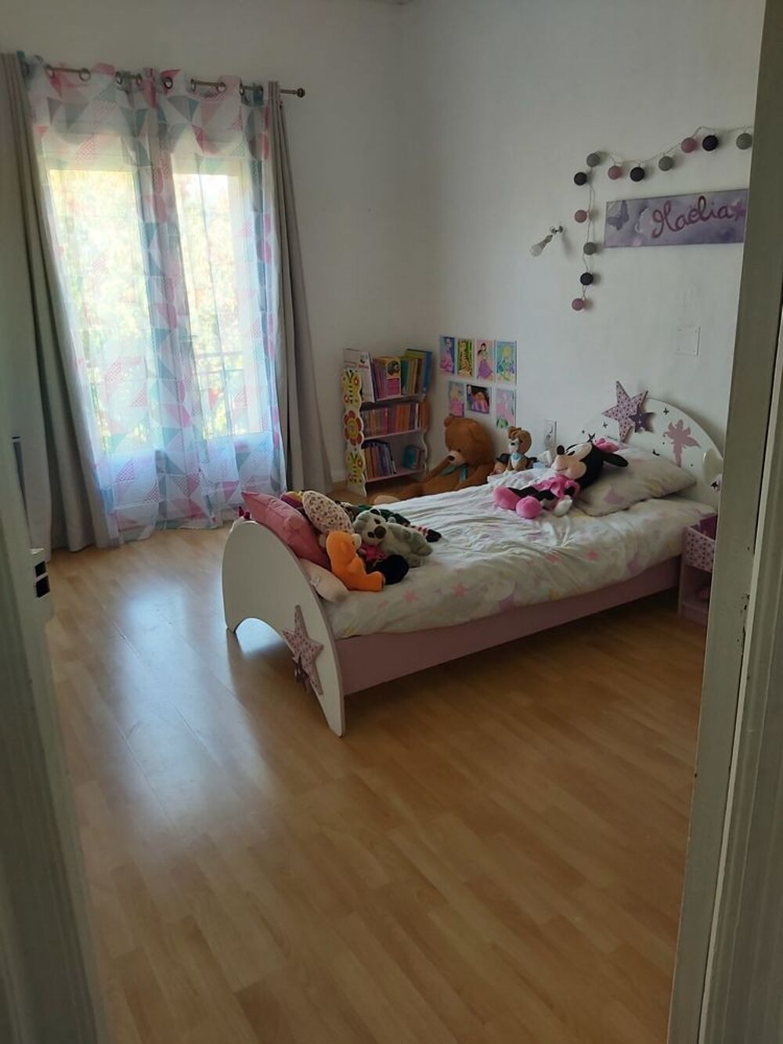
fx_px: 784
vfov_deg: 67.3
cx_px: 392
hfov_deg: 53.1
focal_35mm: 26
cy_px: 522
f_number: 1.7
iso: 100
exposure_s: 1/50
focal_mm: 3.92
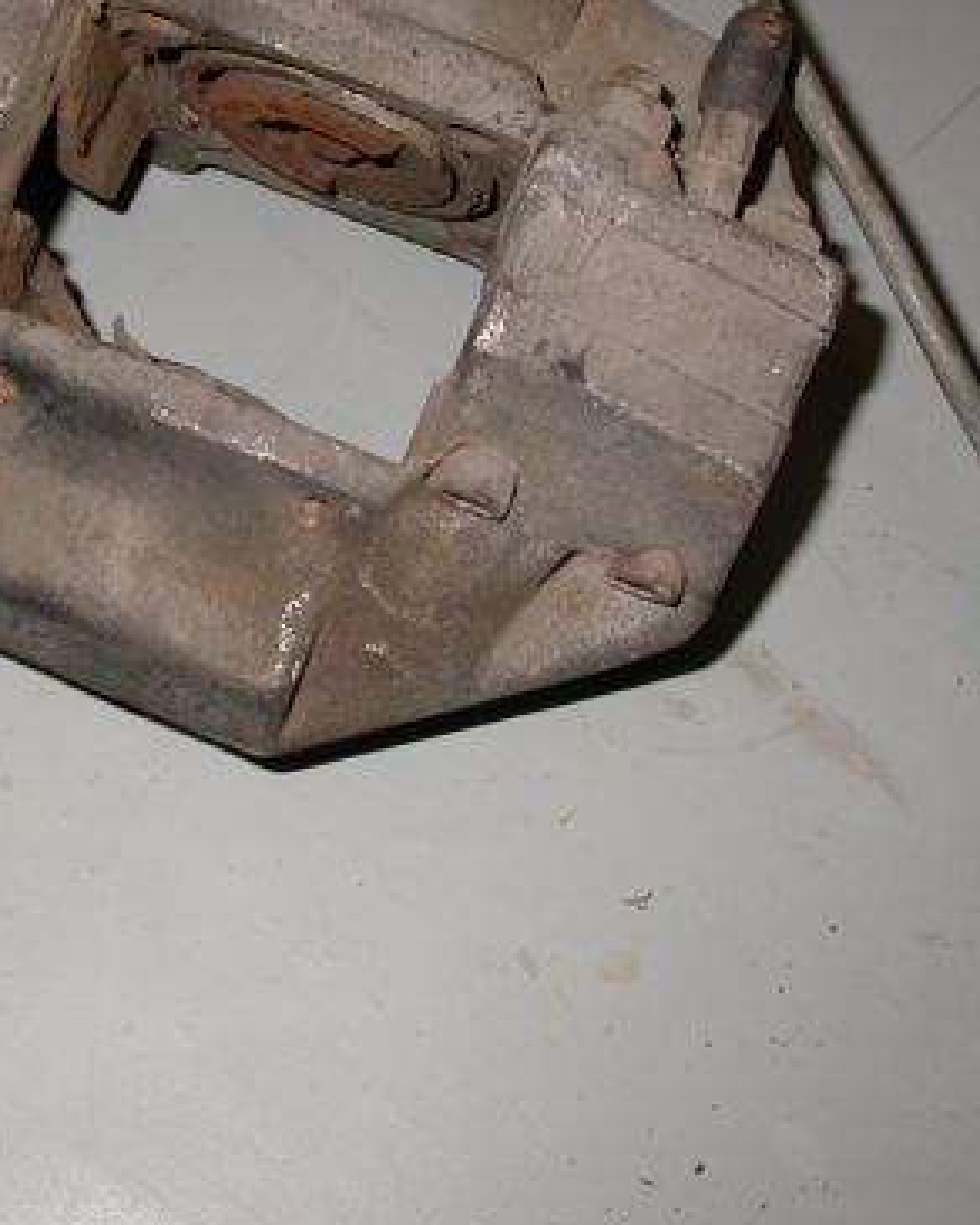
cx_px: 201
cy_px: 456
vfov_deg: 29.0
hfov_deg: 23.2
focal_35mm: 65
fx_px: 2357
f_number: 2.6
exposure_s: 1/60
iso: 100
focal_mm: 7.85
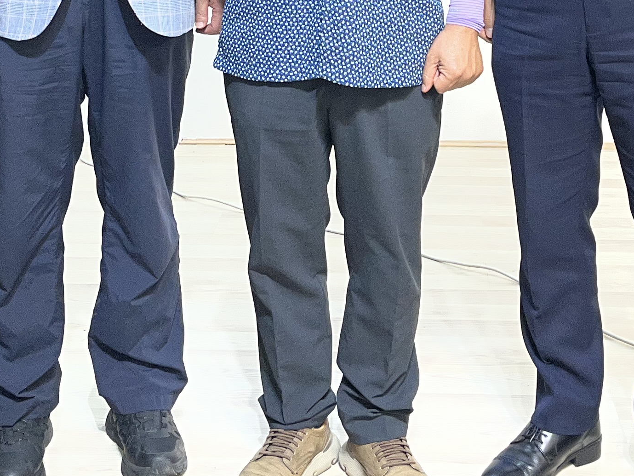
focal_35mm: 76
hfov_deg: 25.7
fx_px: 1392
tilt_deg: -3.5
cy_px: -118
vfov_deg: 18.3
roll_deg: +0.5
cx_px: 329
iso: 80
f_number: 1.6
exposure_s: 1/120
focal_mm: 5.1
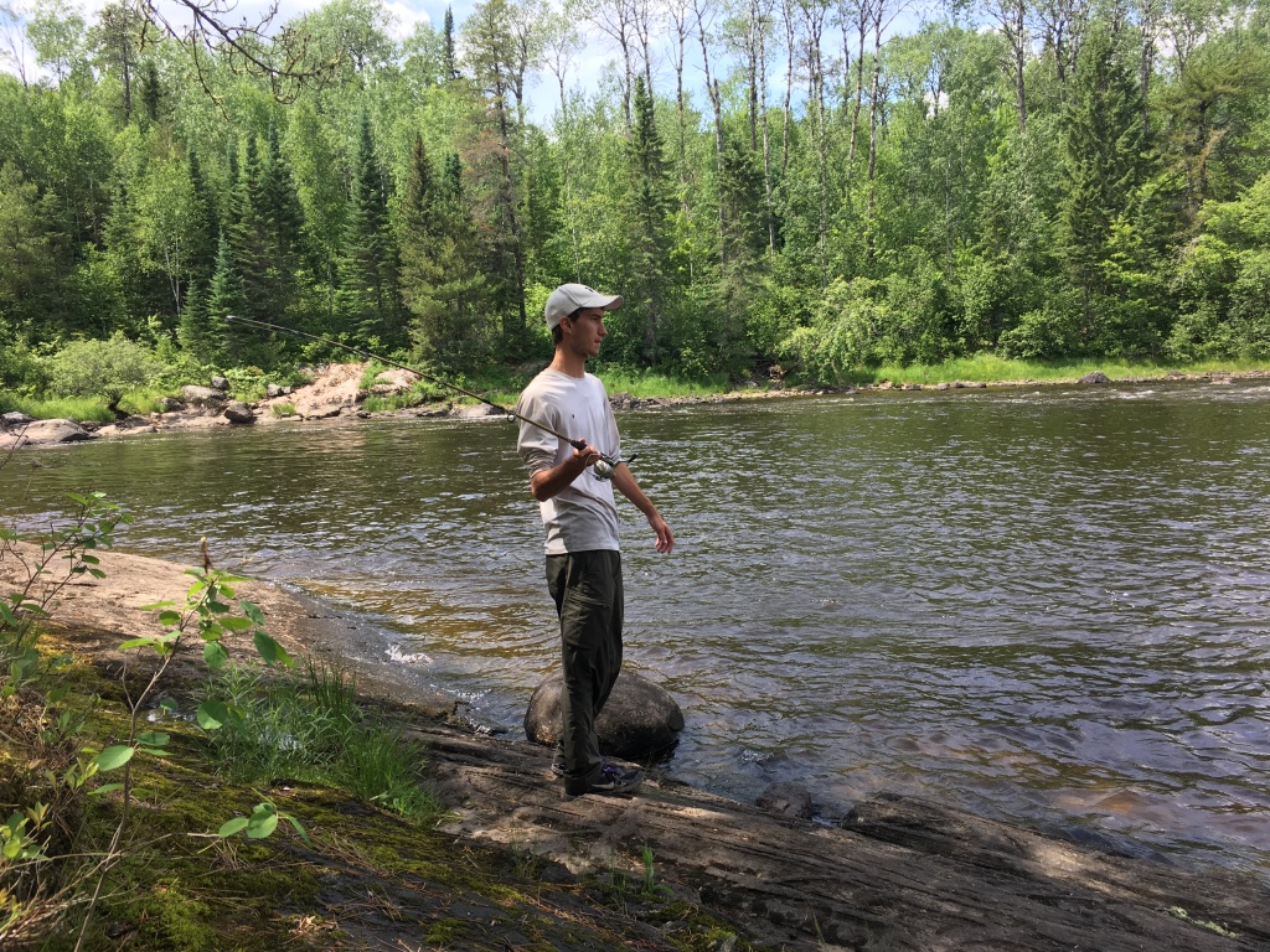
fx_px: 1064
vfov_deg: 48.2
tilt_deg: -5.8
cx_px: 635
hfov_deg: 61.7
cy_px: 476
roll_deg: +2.9
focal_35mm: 29
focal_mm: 4.15
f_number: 2.2
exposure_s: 1/371
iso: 25
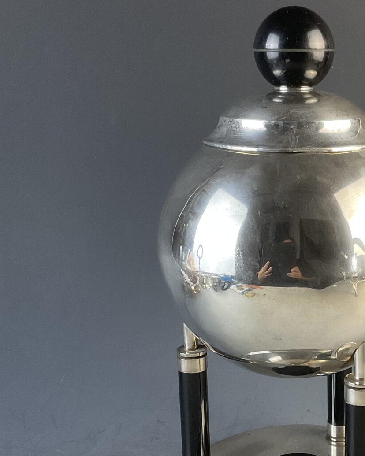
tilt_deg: -17.2
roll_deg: -0.3
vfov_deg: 33.3
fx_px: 756
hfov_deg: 26.5
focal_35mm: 56
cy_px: 300
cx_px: 305
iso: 64
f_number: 1.8
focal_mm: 3
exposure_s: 1/100
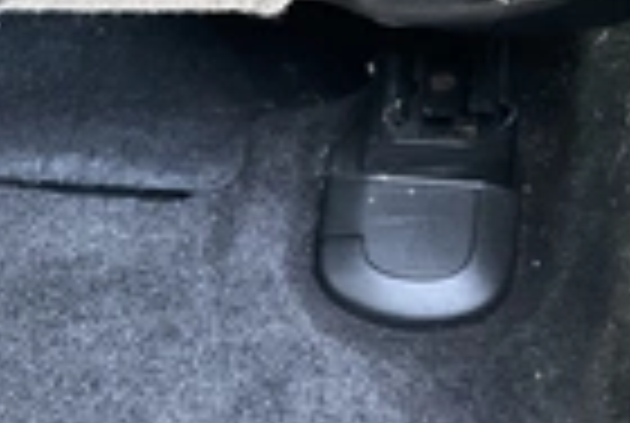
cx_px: -54
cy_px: 279
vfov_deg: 15.9
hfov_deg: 22.3
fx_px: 1508
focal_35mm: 86
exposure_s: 1/30
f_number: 1.8
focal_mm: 3
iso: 400
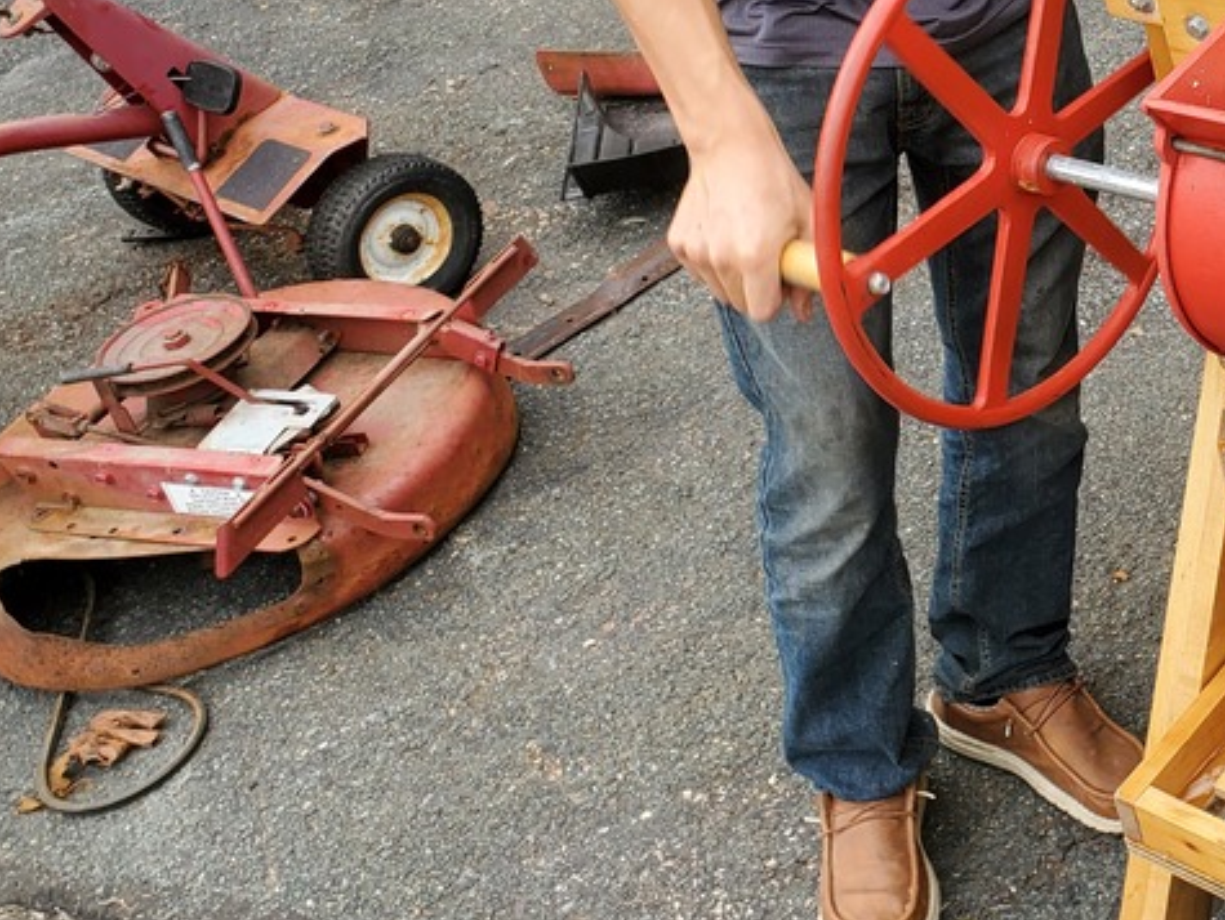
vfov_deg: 25.1
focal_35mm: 56
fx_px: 1983
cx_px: 1259
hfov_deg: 31.4
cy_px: 34
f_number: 2.4
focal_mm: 4.3
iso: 50
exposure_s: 1/250
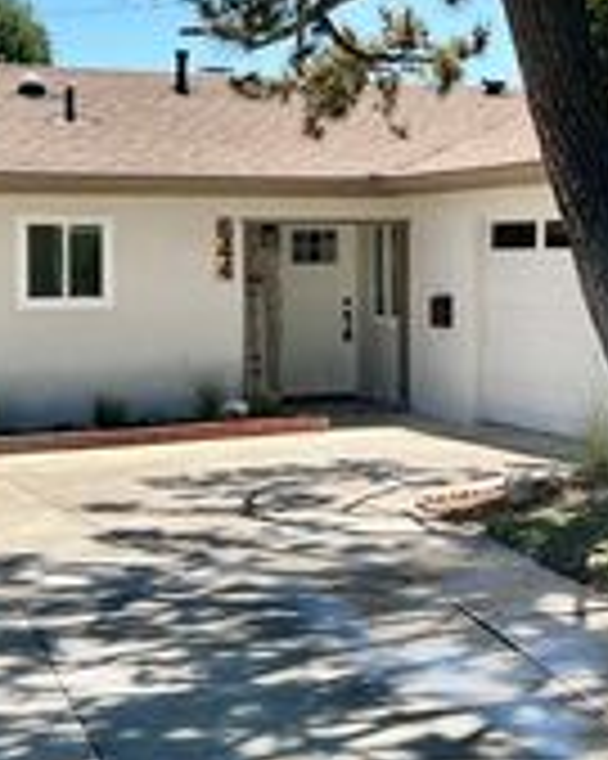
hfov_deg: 20.2
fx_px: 1689
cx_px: 486
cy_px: 218
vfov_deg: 25.2
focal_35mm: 75
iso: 50
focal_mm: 5.7
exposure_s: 1/2252
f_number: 1.5
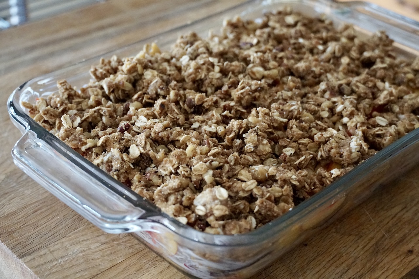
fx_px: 751
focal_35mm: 64
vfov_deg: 21.1
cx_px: 210
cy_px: 140
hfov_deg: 31.2
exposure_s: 1/80
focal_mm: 43
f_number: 5
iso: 6400
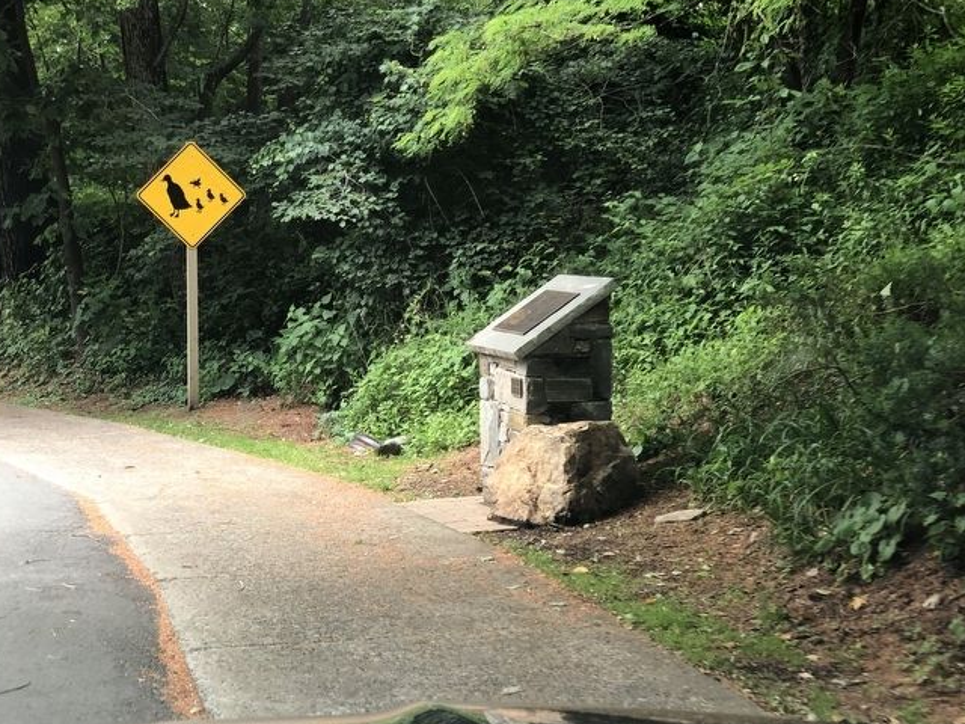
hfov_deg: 29.8
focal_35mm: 65
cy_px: 284
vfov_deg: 22.5
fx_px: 1812
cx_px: 487
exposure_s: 1/60
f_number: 2.4
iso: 40
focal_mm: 6
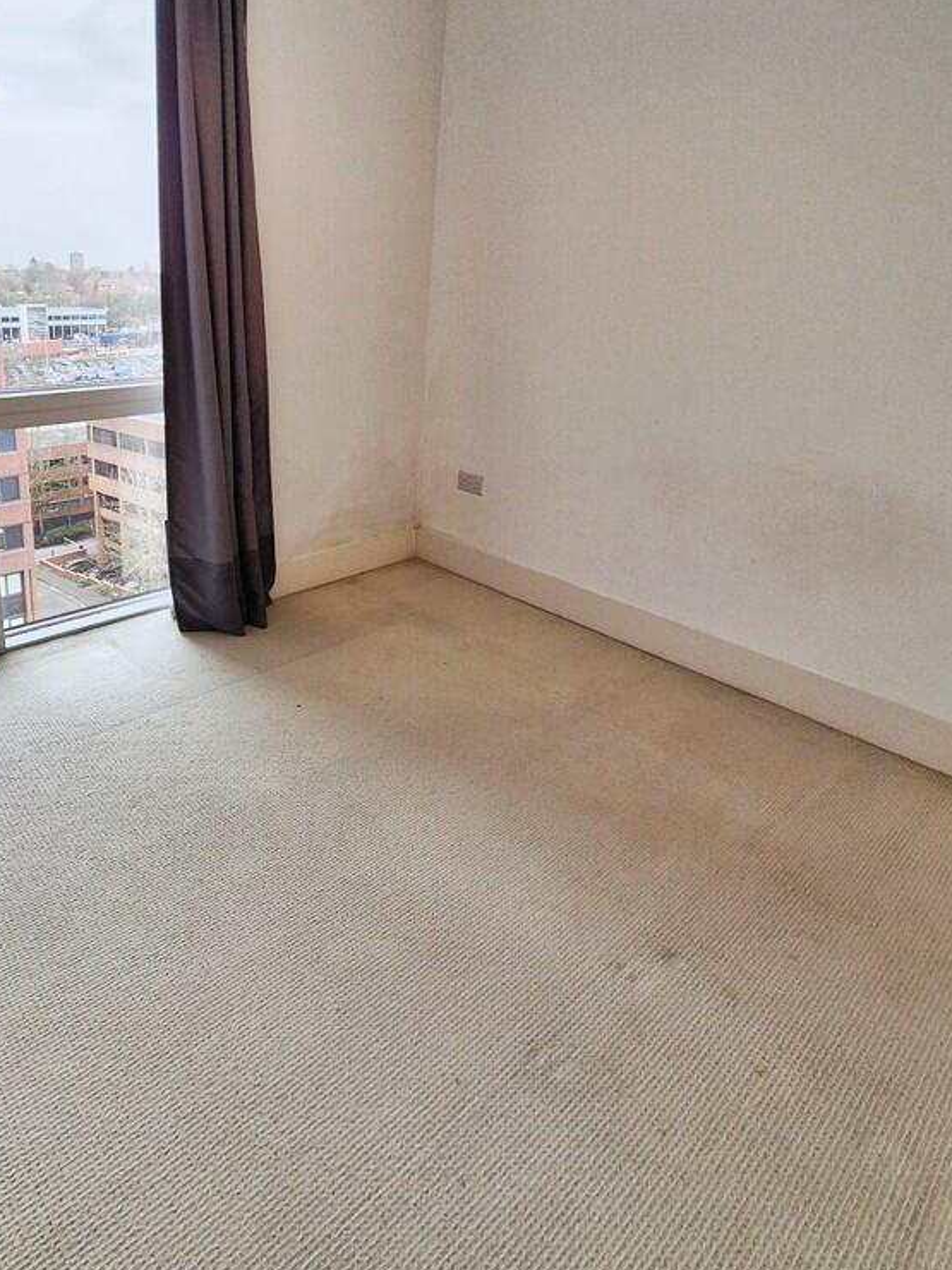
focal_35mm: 18
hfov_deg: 70.0
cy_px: 621
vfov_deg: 87.7
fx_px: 660
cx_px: 336
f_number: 2.2
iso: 50
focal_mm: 2.2
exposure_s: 1/379
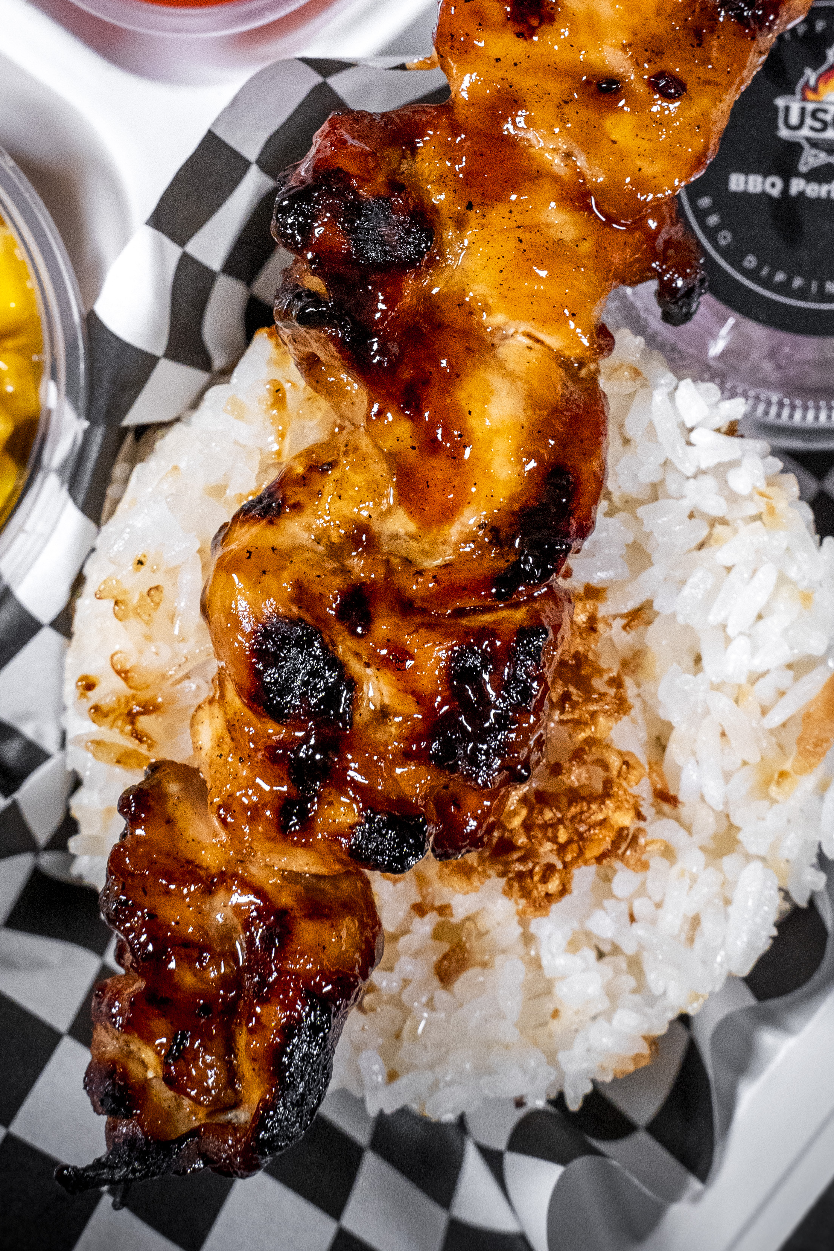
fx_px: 2571
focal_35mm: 74
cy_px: 243
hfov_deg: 18.4
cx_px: 413
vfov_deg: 26.8
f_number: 8
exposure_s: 1/160
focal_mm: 41
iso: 8000
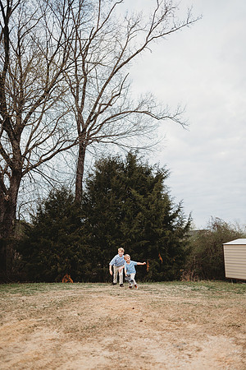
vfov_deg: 73.7
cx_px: 123
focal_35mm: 24
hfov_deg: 53.1
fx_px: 246
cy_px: 185
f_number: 2.5
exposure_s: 1/250
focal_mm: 24
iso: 320
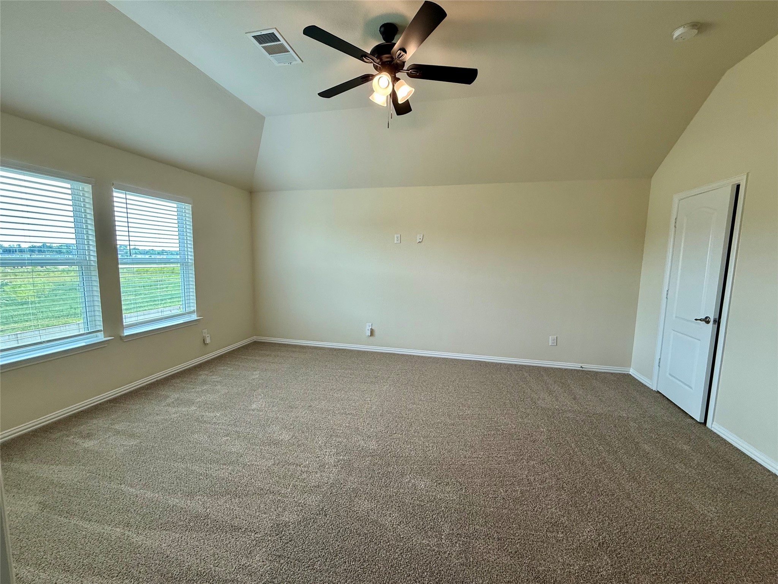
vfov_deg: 85.7
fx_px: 315
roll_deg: -1.2
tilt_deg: -6.2
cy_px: 292
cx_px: 389
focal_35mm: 14
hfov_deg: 102.1
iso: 125
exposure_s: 1/120
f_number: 2.2
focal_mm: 2.22
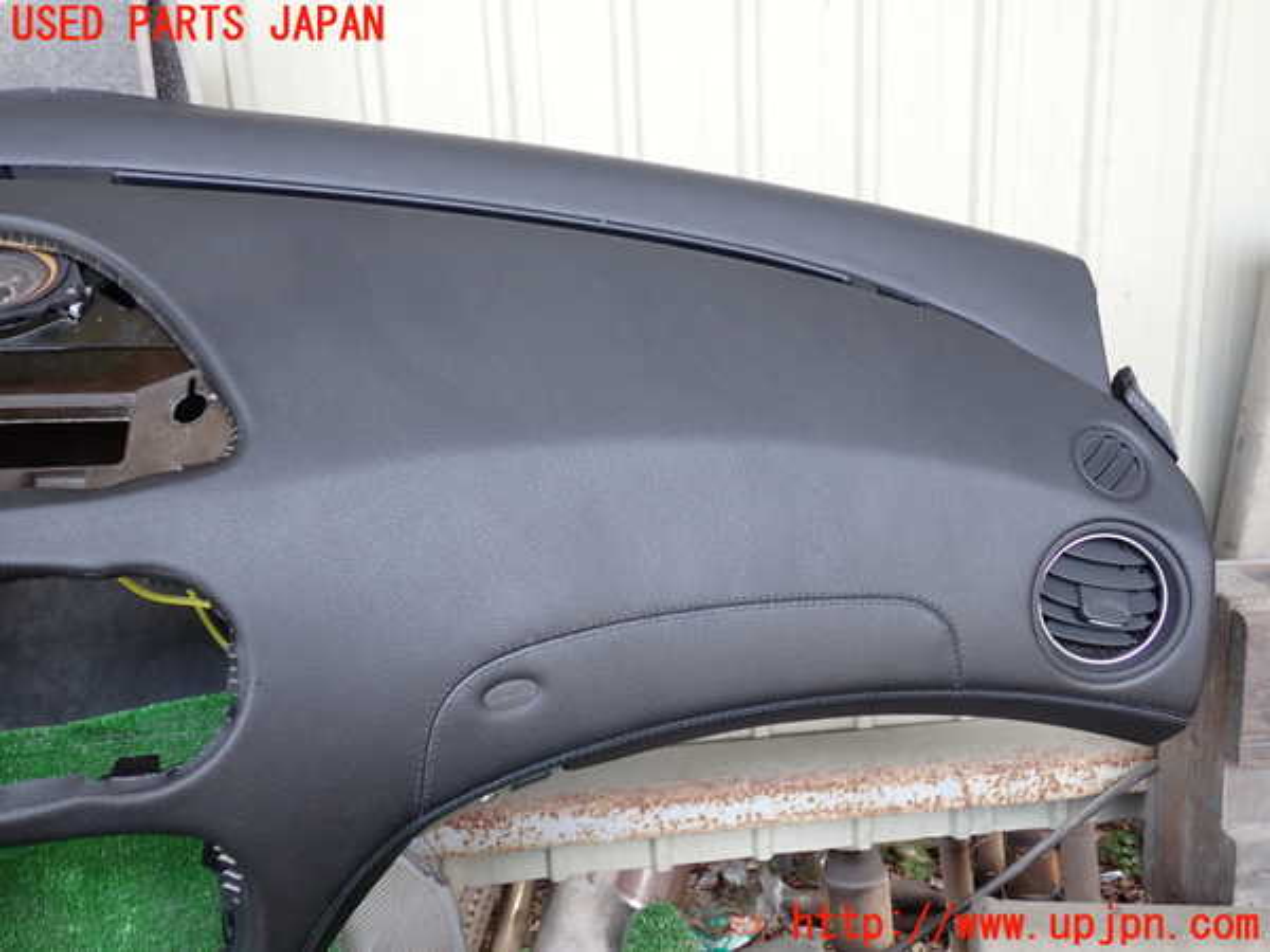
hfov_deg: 60.0
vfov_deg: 46.8
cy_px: 476
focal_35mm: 30
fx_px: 1101
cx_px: 635
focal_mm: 5.4
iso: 125
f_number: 2.3
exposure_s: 1/60
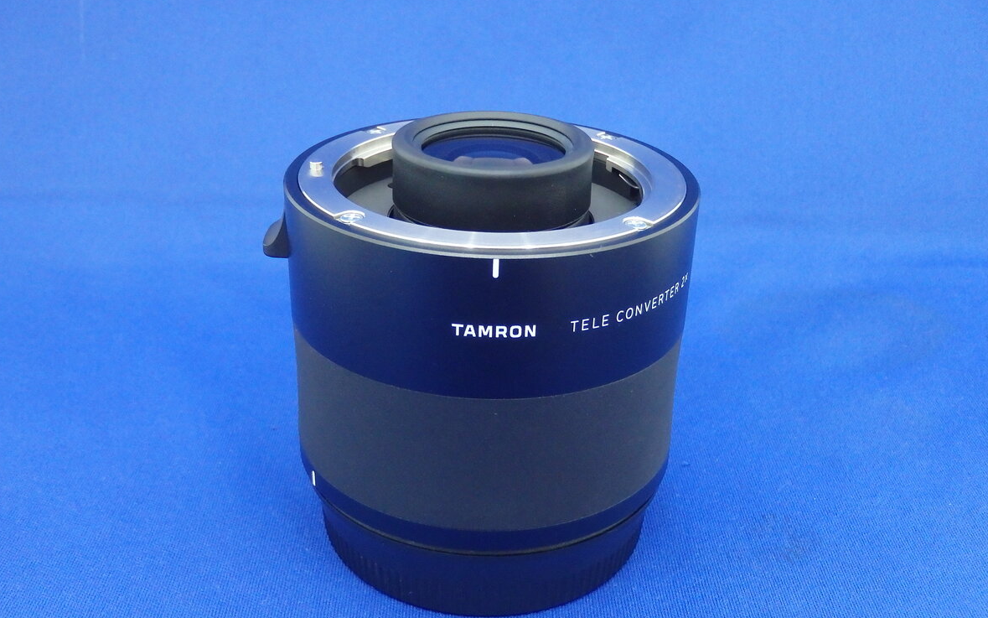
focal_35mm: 41
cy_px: 338
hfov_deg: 48.2
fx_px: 1104
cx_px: 491
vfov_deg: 31.2
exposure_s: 1/20
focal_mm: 6.8
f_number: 4.6
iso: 800
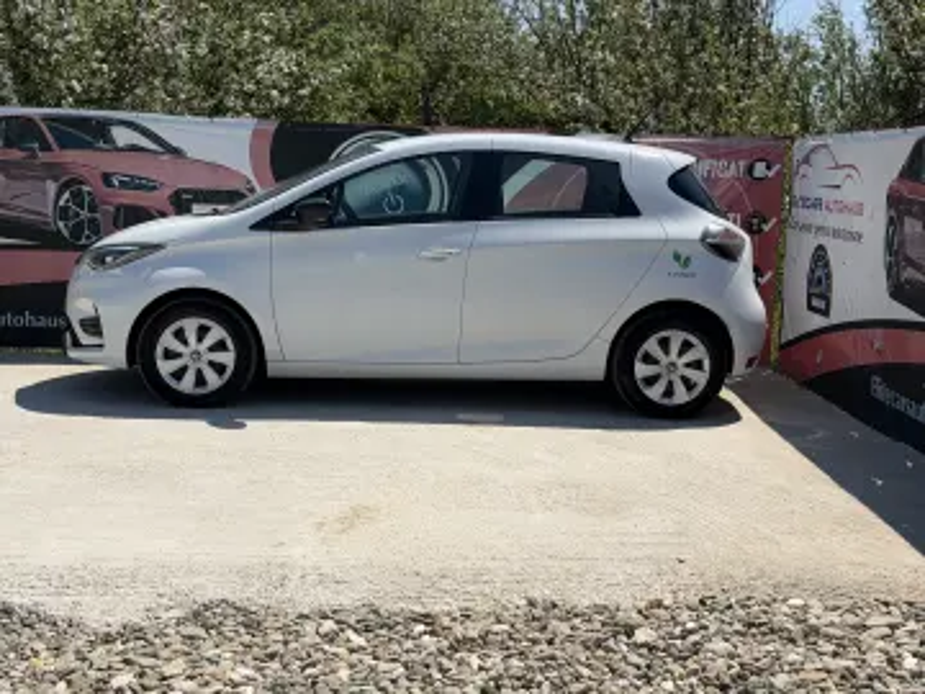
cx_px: 462
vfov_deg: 30.3
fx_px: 1283
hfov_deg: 39.7
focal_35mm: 48
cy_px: 347
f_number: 1.78
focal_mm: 6.76
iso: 64
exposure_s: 1/7874
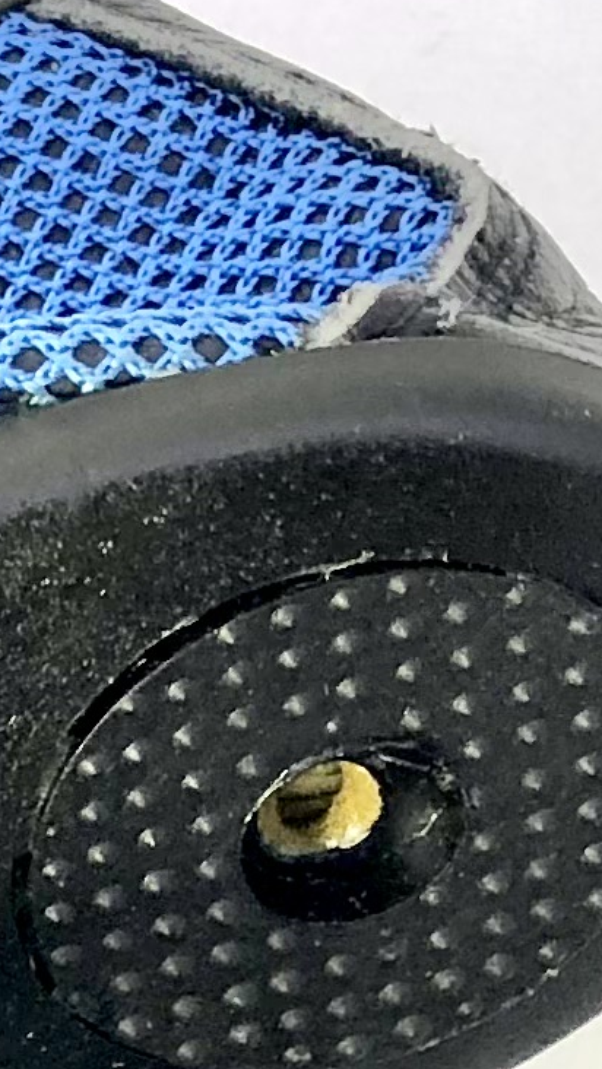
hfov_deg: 6.7
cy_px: 2071
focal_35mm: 168
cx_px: -1001
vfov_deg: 11.6
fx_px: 4765
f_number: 1.8
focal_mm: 3.99
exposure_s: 1/33
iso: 25
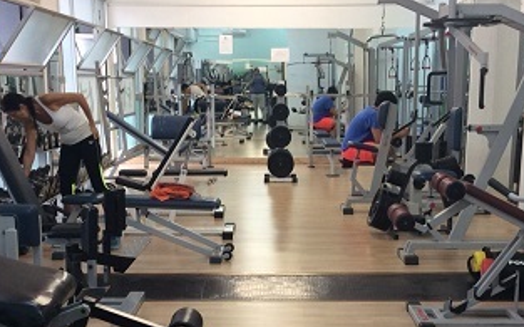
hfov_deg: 35.1
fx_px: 828
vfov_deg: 22.1
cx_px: 272
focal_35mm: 58
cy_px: 253
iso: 64
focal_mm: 3.3
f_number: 2.4
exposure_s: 1/25
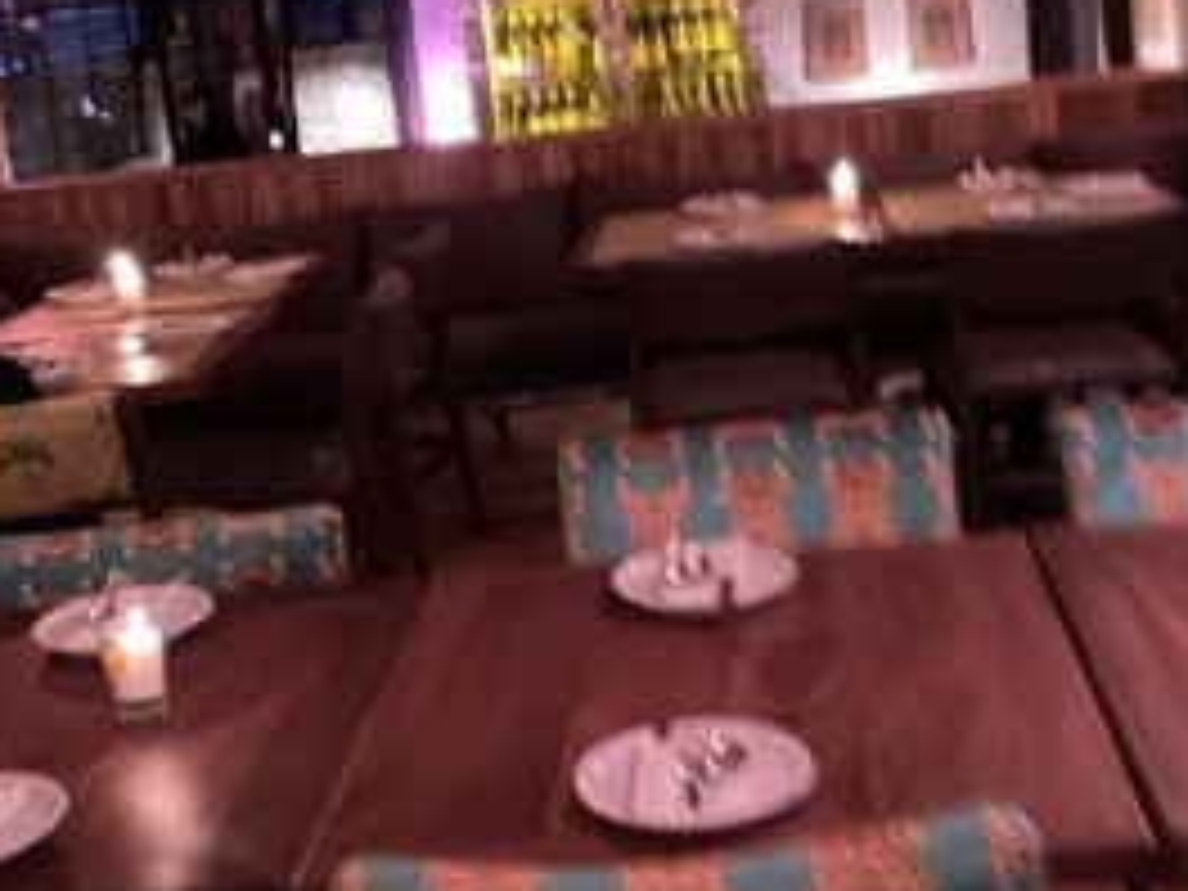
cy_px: 338
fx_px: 2025
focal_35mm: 59
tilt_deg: -10.3
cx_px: 540
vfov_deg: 24.8
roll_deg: +7.4
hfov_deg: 32.7
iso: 1000
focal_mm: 4.2
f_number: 1.6
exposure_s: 1/30
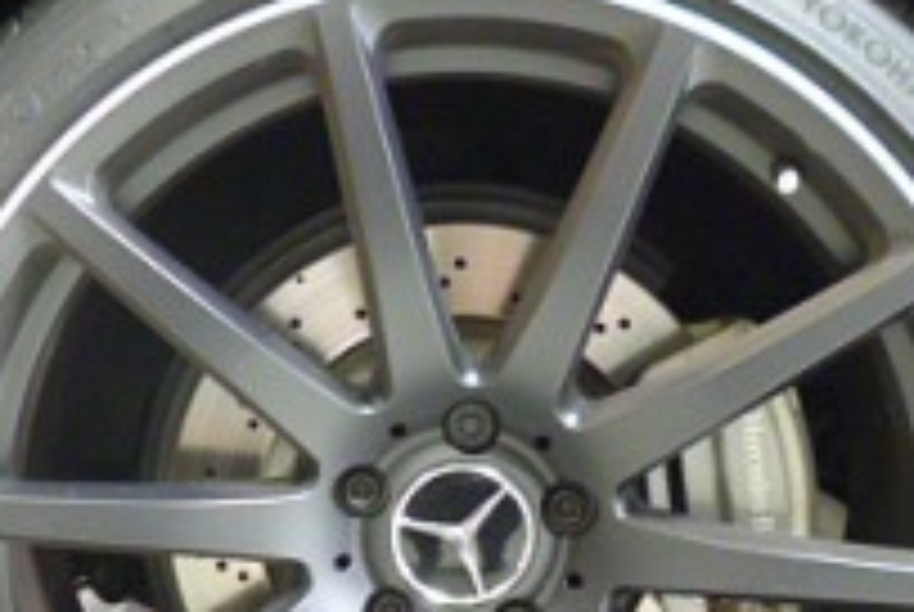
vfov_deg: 20.8
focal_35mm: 65
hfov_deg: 30.9
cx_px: 410
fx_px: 1653
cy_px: 466
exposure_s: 1/25
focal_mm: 4.3
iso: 400
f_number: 2.5
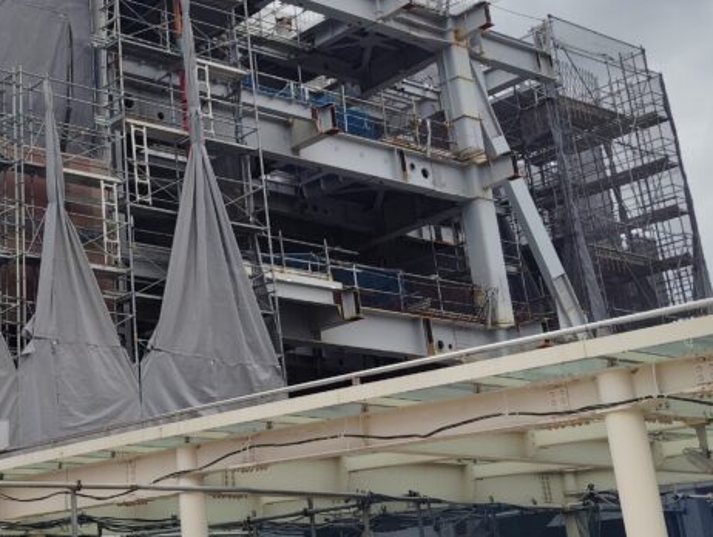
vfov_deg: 23.4
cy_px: 112
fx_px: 1279
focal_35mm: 62
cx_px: 113
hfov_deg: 30.2
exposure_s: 1/1057
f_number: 1.8
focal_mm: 4.22
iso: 50
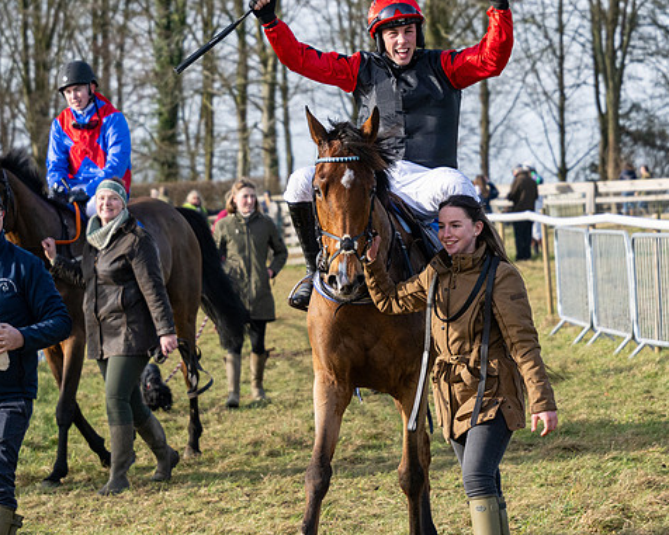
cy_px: 219
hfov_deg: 11.5
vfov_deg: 9.3
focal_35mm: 167
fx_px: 3307
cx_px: 393
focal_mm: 77
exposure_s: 1/2000
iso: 400
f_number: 4
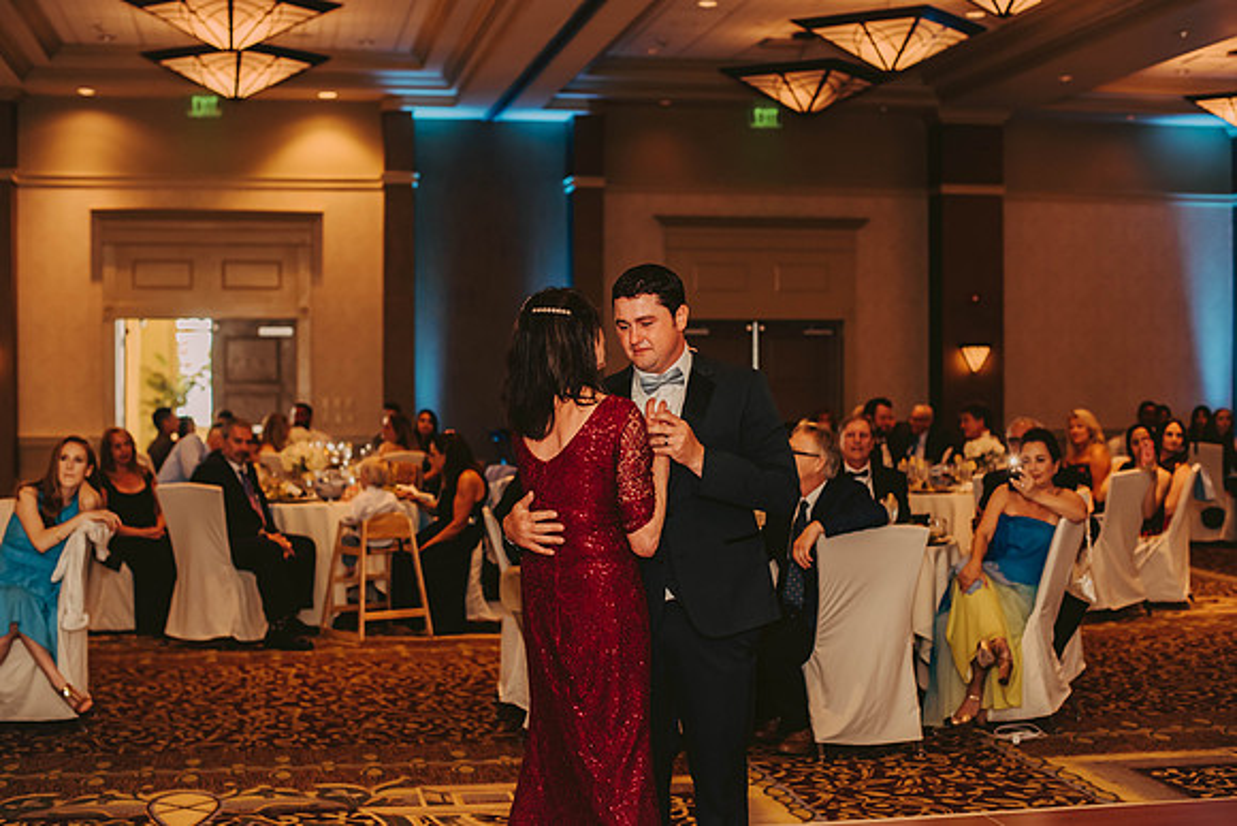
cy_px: 413
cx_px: 630
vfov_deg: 25.6
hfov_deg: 37.6
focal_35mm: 53
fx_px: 1814
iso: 800
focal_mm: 50
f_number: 2.5
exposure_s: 1/125
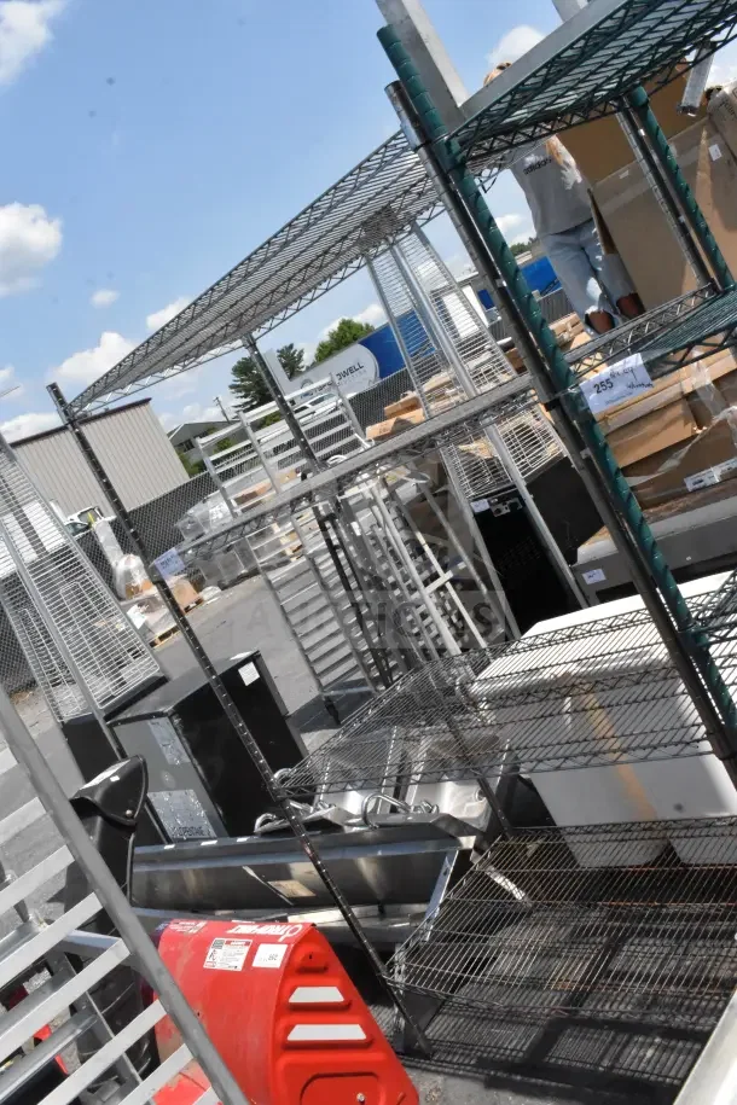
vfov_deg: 57.2
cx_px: 368
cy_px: 552
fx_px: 1013
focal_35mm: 33
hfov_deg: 40.0
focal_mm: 22
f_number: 25
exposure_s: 1/3200
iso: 6400
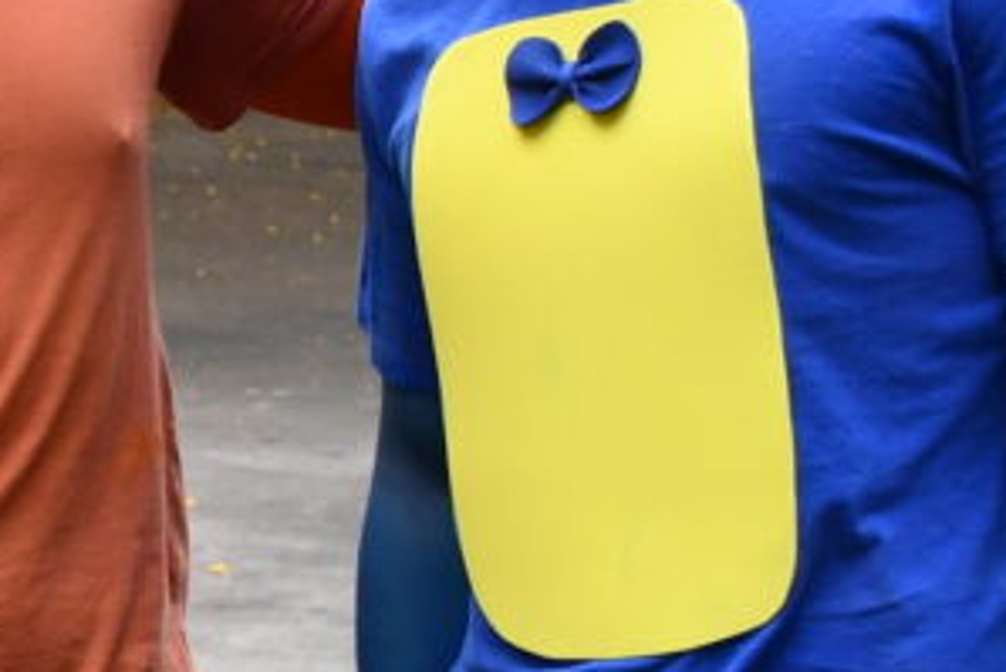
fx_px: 4864
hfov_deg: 10.7
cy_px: 334
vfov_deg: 7.9
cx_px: -1077
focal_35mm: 174
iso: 400
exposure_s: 1/250
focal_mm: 18
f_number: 4.5
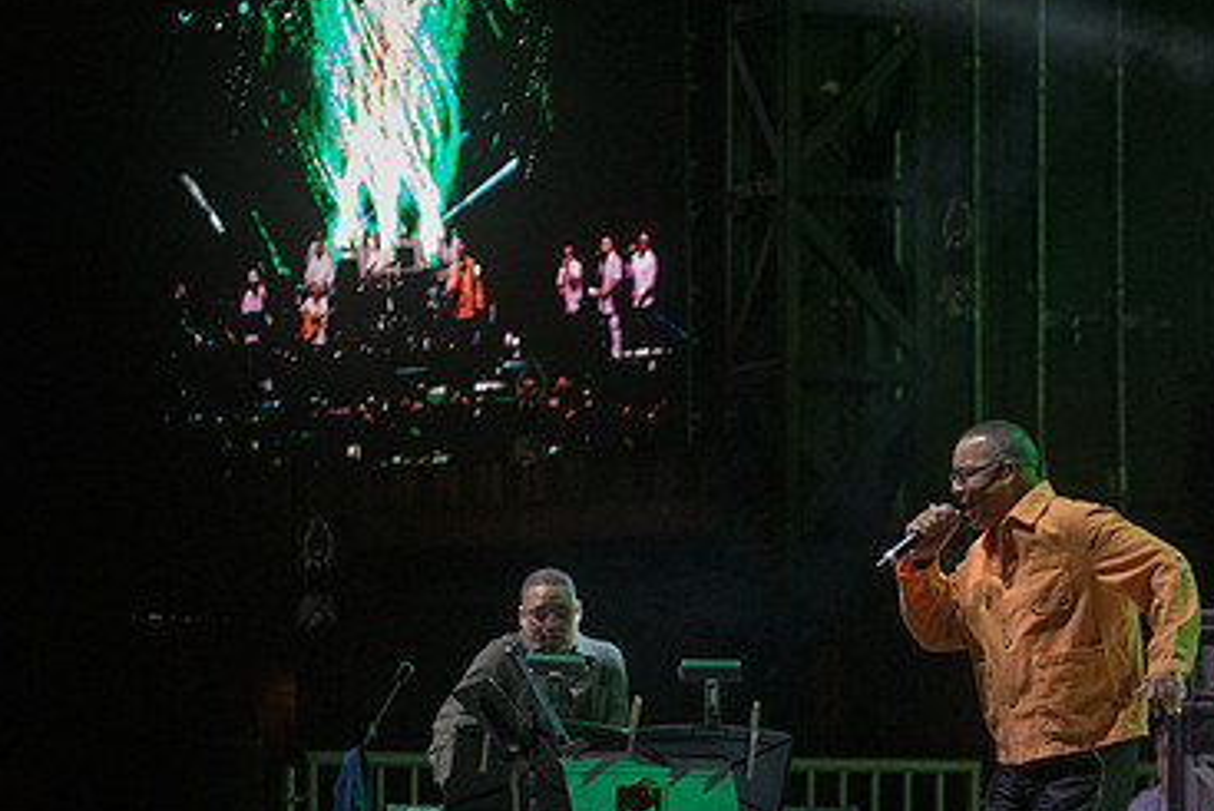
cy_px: 529
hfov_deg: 6.2
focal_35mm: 331
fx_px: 11166
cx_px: 1093
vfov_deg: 4.2
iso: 5000
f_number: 4
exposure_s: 1/1000
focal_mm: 170
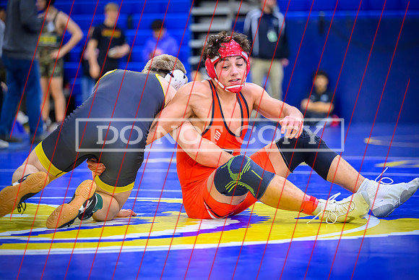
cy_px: 150
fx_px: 1618
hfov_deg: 14.8
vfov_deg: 9.9
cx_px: 207
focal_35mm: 139
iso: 6400
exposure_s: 1/640
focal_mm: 130
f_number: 2.8
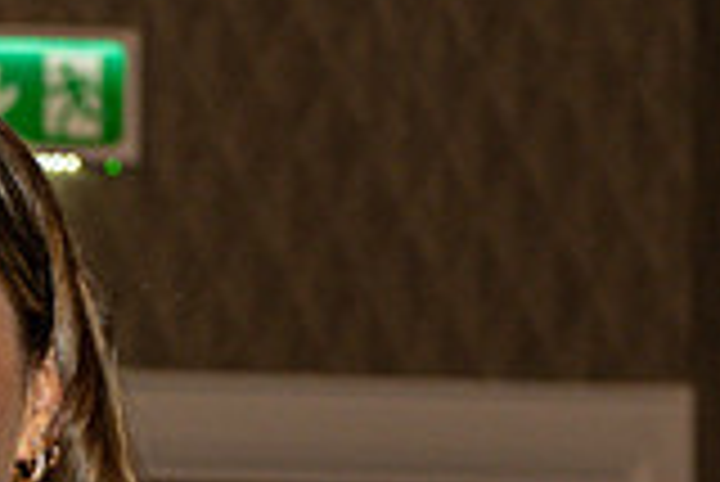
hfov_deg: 8.4
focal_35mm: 238
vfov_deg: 5.7
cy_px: 856
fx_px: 4764
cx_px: -363
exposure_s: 1/125
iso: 500
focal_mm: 44
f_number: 4
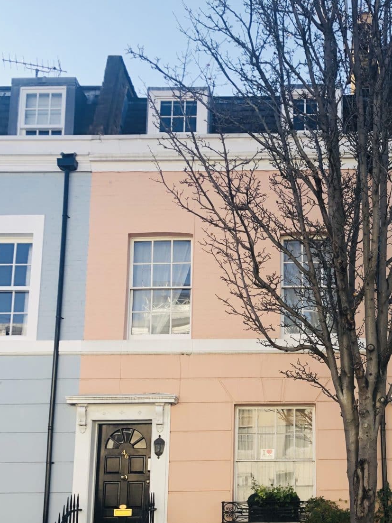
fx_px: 664
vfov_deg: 41.6
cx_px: 298
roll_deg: -0.4
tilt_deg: +10.3
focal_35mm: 44
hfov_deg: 32.2
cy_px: 394
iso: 20
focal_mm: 3.99
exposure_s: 1/640
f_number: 1.8
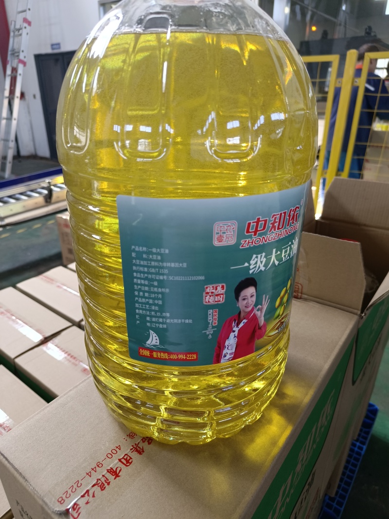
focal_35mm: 23
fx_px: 345
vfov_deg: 73.9
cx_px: 194
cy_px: 260
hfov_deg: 58.9
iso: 552
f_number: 1.88
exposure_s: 1/60
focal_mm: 5.59
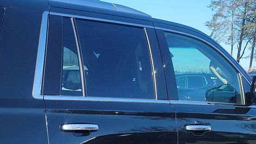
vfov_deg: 15.3
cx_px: 29
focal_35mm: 76
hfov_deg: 27.0
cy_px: 181
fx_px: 516
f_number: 1.8
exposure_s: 1/459
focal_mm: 6.7
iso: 50
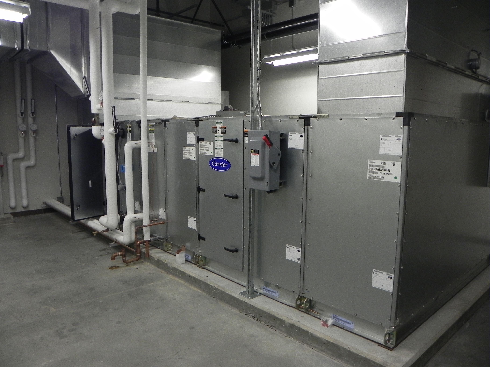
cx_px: 245
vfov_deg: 53.1
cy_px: 184
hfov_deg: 67.3
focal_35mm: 26
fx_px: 368
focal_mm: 4.6
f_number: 3.5
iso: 221
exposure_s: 1/30.5
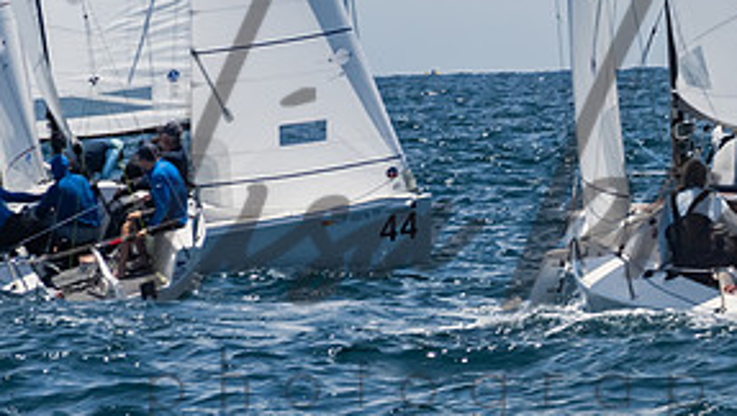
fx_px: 13026
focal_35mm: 666
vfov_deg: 1.8
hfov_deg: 3.2
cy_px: 193
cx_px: 719
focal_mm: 210
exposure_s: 1/1250
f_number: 14
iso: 640
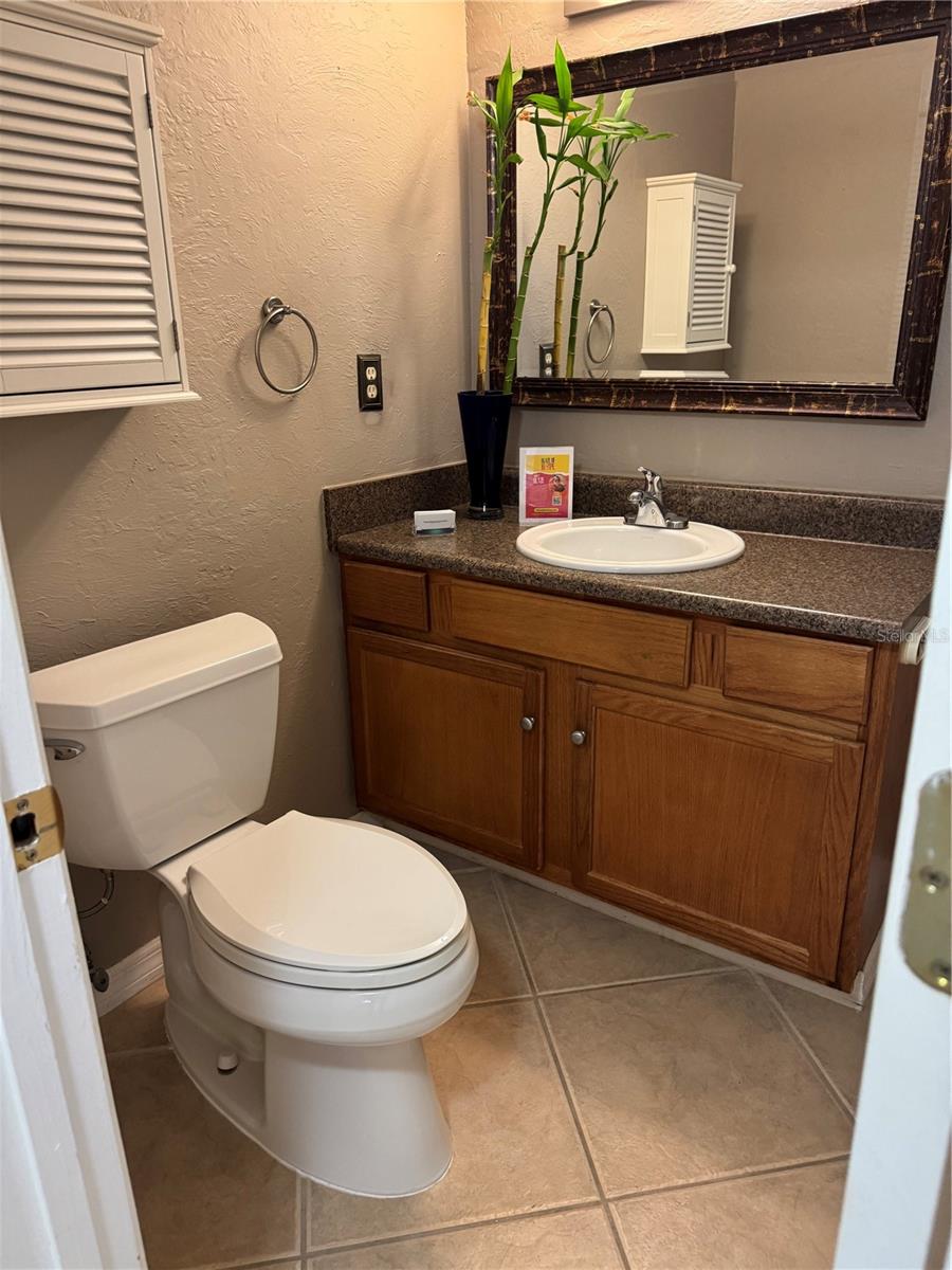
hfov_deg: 56.8
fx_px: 880
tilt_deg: -18.8
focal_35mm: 24
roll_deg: +3.3
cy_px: 635
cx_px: 476
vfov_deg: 71.6
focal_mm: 6.76
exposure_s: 1/60
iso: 320
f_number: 1.78
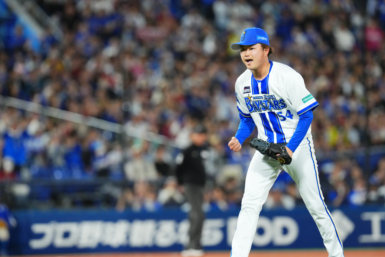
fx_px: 4277
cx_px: 192
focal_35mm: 400
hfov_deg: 5.2
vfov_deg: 3.4
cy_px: 128
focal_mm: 400
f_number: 4
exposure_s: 1/2000
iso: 6400
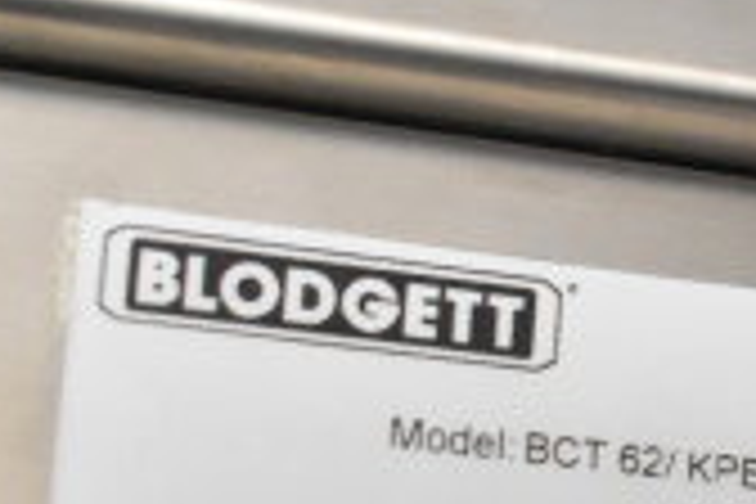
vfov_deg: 8.1
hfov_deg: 11.5
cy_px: 560
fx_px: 3545
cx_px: 1238
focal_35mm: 169
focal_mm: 31
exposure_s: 1/250
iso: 6400
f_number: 8
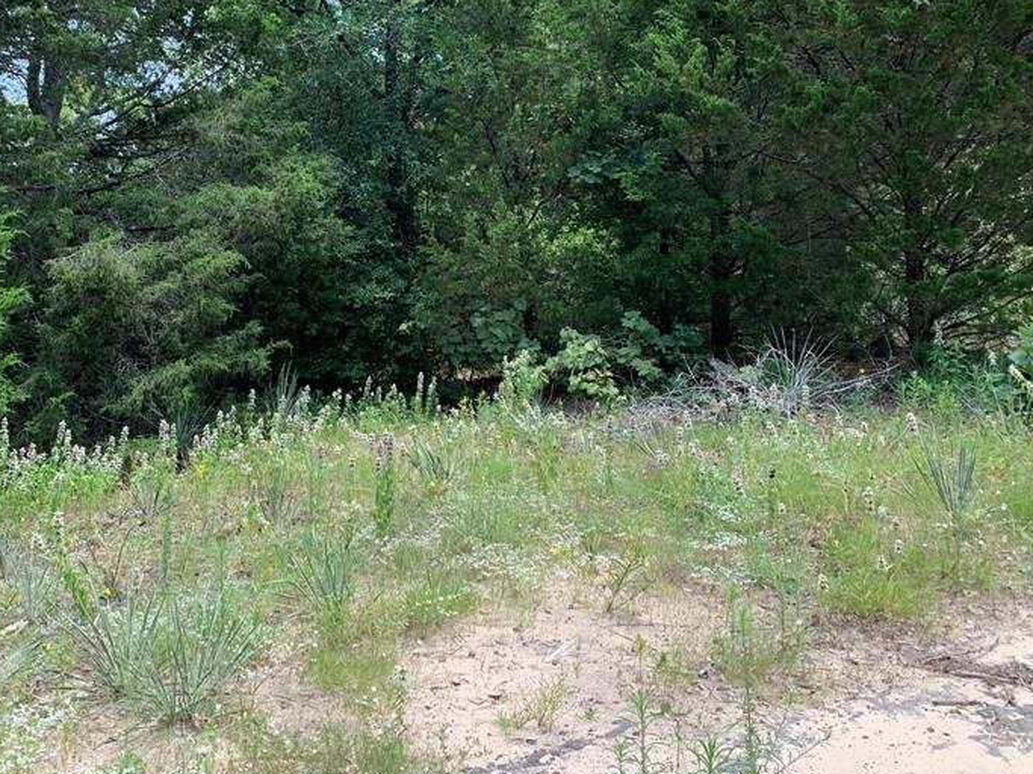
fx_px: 1164
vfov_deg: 36.3
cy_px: 239
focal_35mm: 39
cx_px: 346
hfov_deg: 47.1
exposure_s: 1/497
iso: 25
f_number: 1.8
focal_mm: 4.25
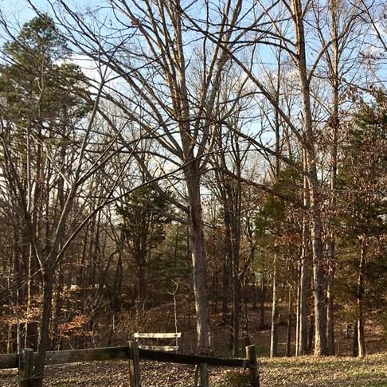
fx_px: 683
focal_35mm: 54
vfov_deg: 31.5
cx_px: 403
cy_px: 236
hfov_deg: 29.2
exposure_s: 1/657
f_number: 2.2
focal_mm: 4.15
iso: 25
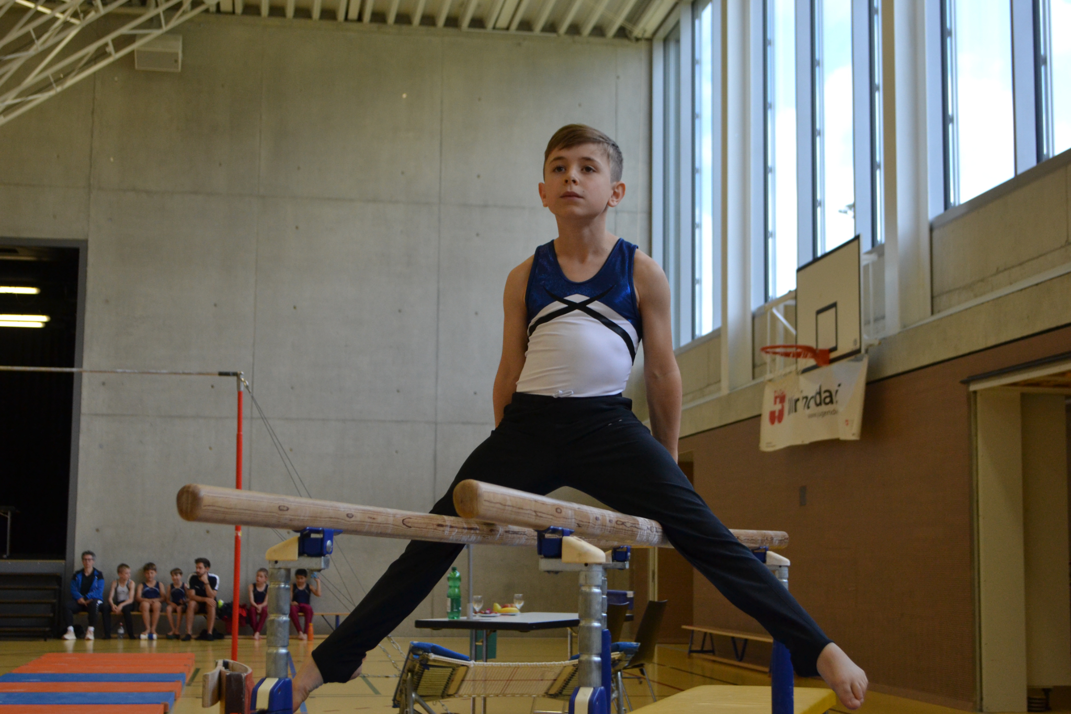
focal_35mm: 52
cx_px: 536
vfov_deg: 25.7
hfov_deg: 37.9
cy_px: 357
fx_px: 1562
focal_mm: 35
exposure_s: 1/500
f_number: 5
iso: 1000
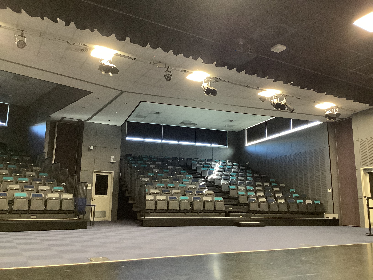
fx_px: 334
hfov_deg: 58.4
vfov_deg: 45.4
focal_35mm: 31
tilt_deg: +11.7
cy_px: 140
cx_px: 186
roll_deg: +0.1
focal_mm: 3.3
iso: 400
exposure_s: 1/25
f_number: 2.4
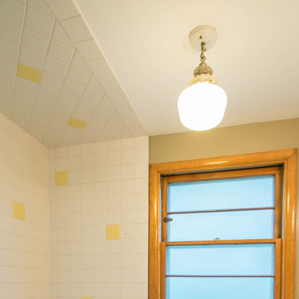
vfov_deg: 51.2
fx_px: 254
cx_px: 159
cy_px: 287
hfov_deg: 60.9
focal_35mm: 26
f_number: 8
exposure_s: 1/3
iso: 100
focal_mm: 10
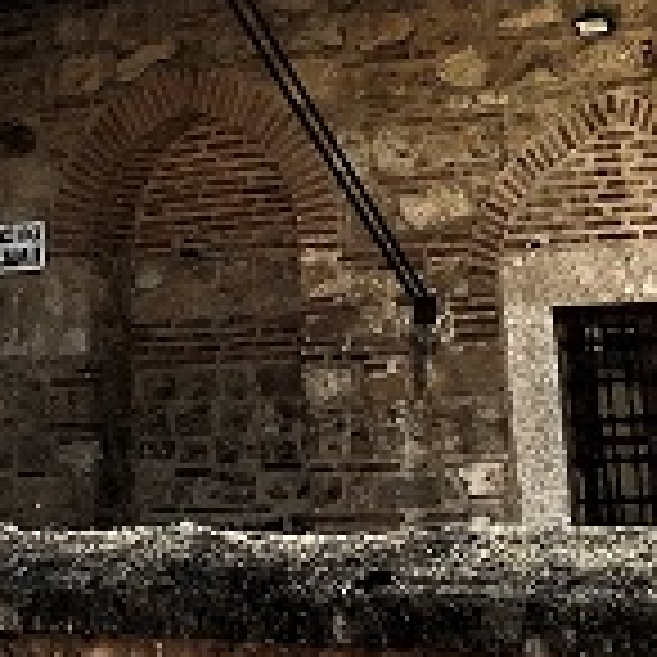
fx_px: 2448
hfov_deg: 15.3
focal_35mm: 114
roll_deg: +2.4
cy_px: -378
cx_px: 259
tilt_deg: +20.7
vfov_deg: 14.1
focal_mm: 4.15
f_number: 2.2
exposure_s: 1/674
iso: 25
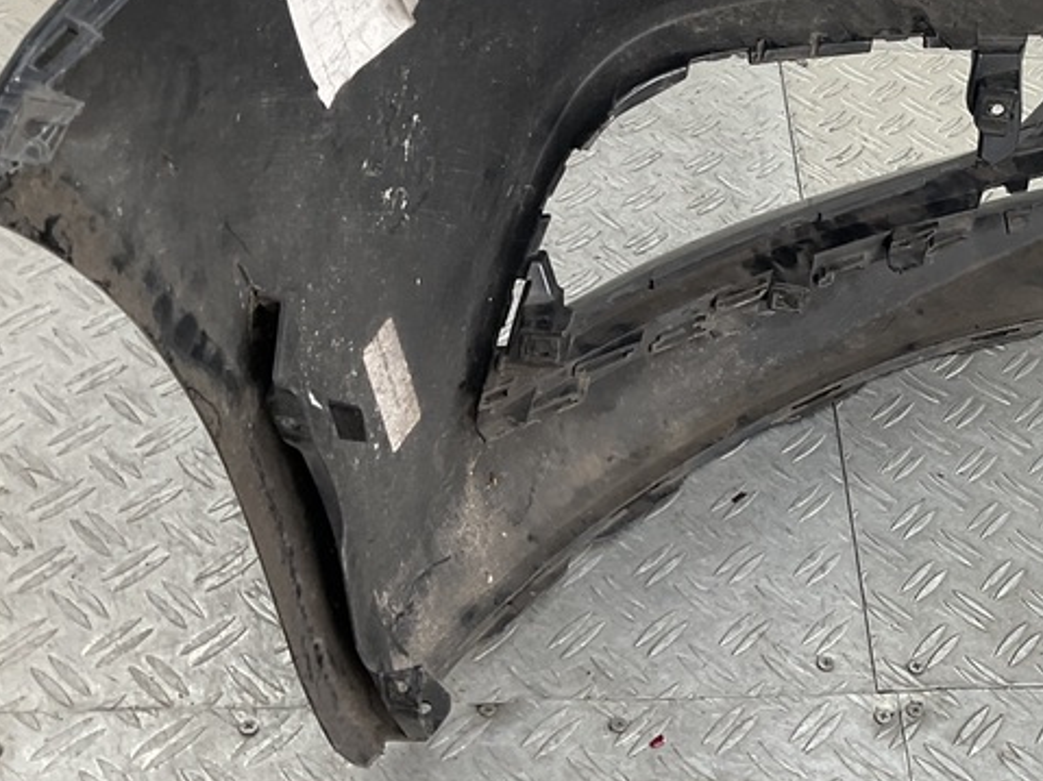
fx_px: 1838
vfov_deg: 23.7
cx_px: 945
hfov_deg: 30.3
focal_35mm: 61
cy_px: 165
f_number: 1.8
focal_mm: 3
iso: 40
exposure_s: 1/120
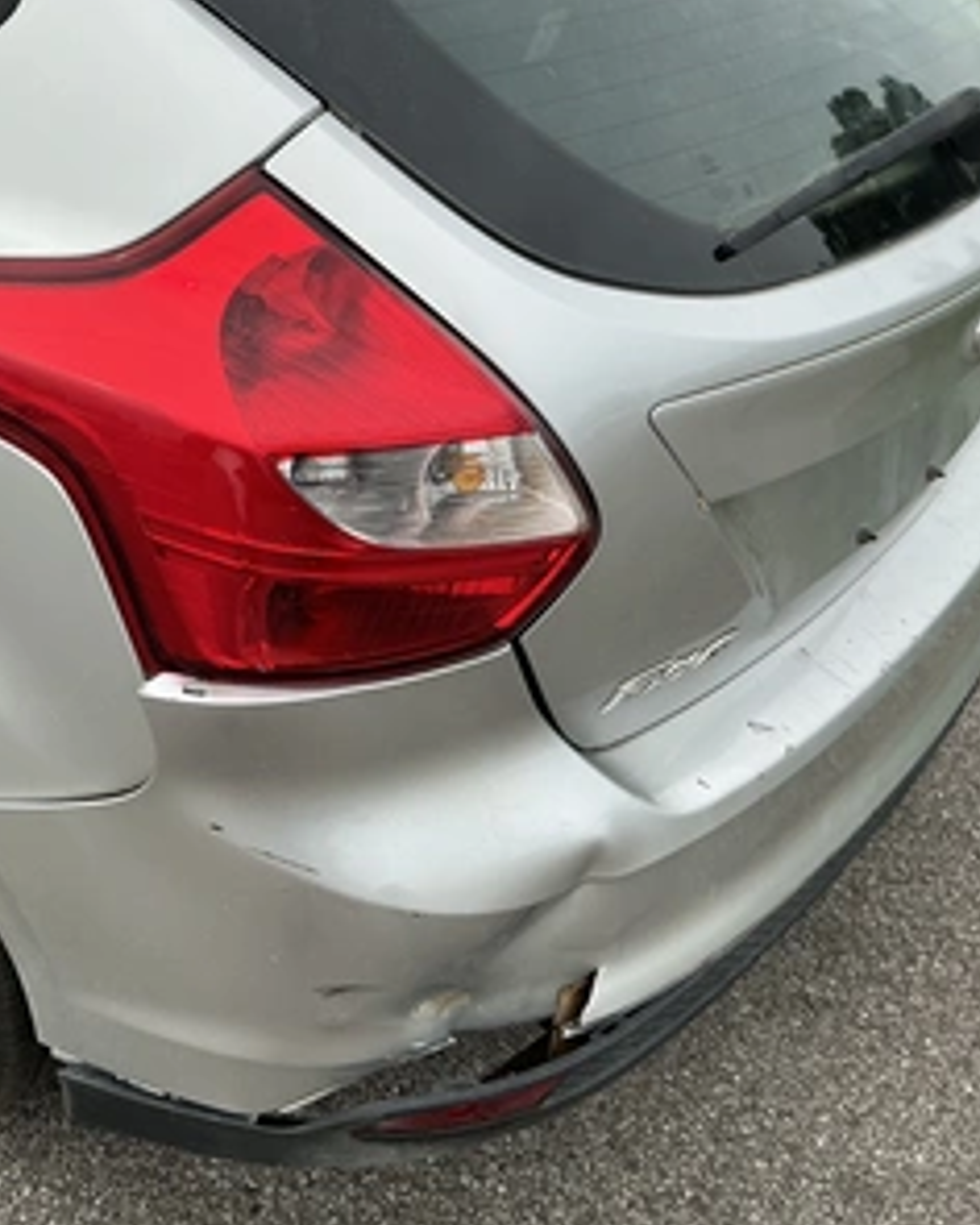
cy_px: 619
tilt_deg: -35.6
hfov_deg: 38.8
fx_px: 1341
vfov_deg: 49.1
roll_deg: -0.2
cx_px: 216
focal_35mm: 37
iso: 25
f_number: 1.8
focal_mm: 3
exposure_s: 1/1279
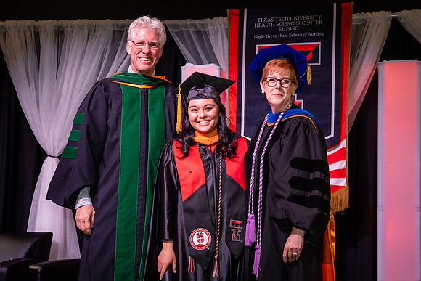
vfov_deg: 20.2
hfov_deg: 29.9
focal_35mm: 67
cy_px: 147
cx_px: 221
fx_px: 789
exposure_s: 1/160
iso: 1250
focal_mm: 55
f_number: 5.6
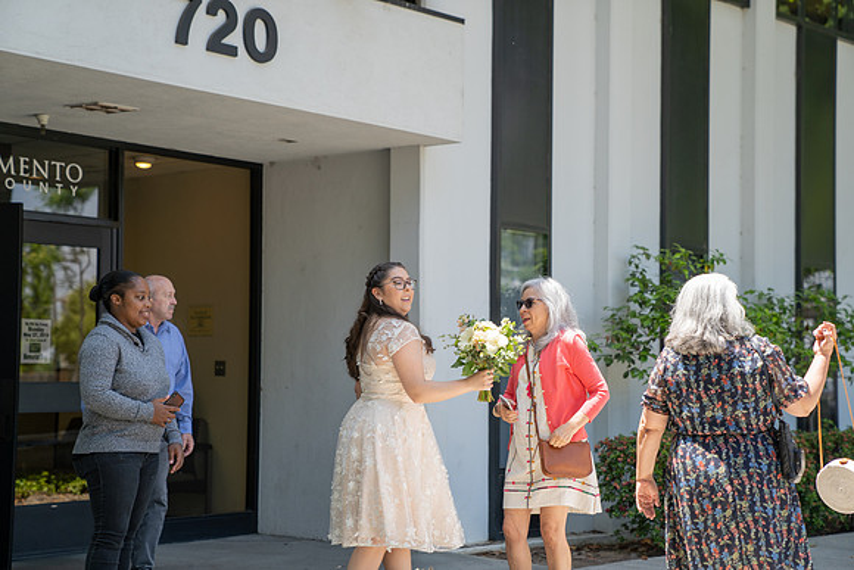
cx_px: 427
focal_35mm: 70
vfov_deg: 19.5
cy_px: 285
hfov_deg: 28.8
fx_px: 1661
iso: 100
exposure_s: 1/500
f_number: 2.8
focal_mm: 70
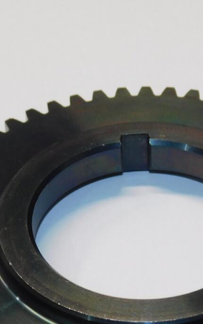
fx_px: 1539
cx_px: 136
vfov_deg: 12.0
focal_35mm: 174
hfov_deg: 7.5
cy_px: 250
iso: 160
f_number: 4.3
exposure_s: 1/30
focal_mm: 12.6
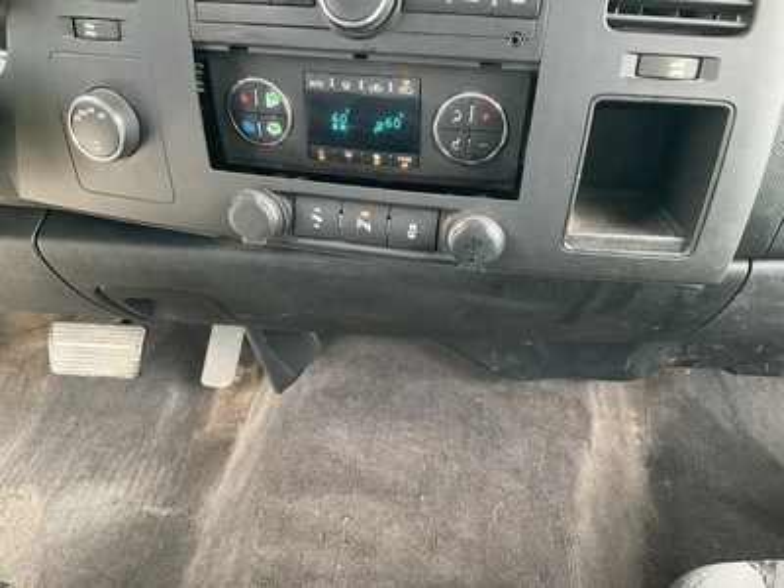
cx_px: 392
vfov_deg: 48.2
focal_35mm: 29
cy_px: 294
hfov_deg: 61.7
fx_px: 657
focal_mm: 3
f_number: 1.8
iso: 160
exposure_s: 1/60
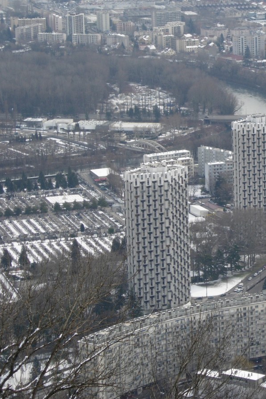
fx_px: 1752
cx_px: 253
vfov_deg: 13.0
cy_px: 199
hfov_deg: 8.6
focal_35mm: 158
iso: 64
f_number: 4.9
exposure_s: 1/456
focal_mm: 23.4
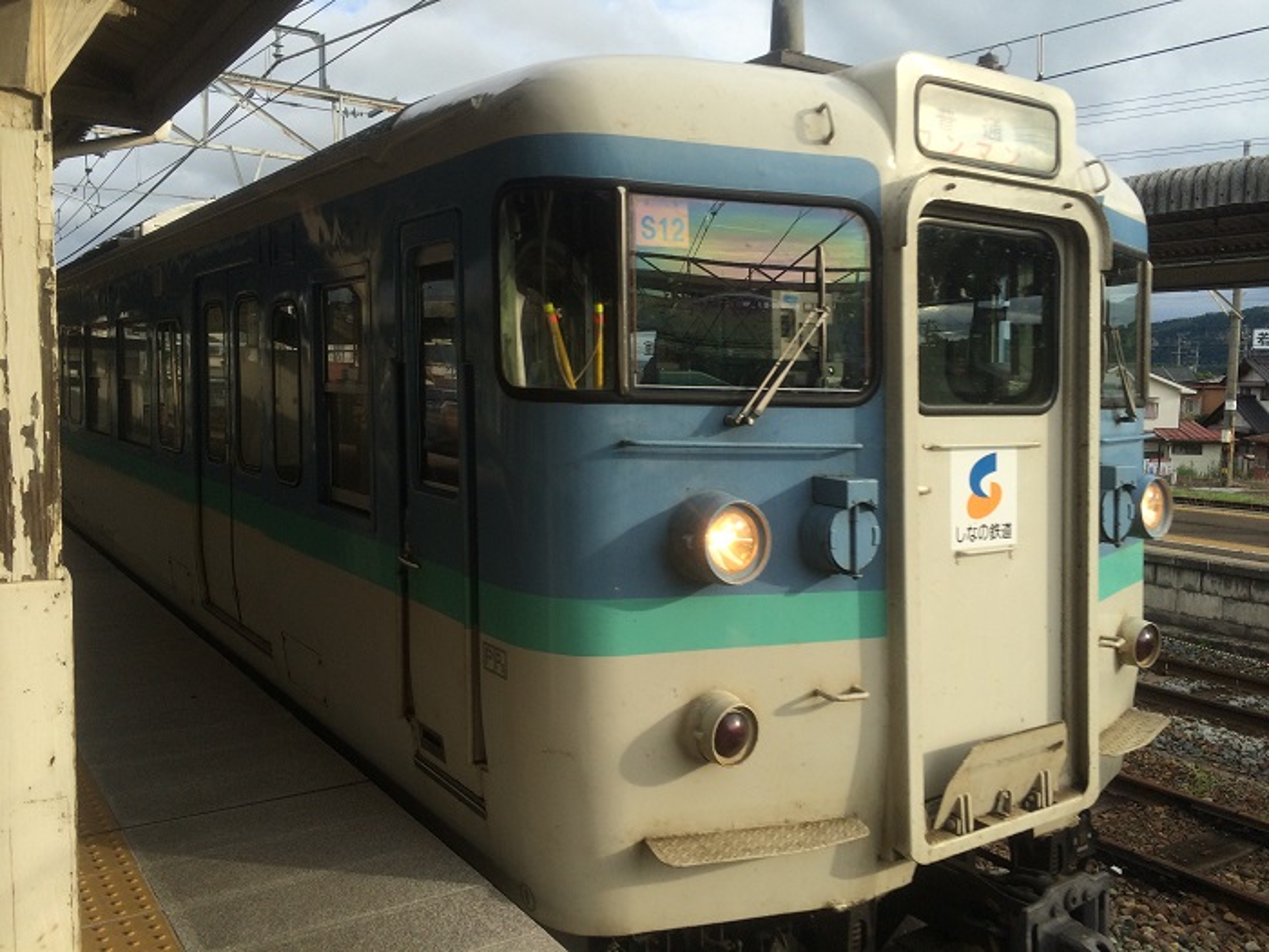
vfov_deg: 48.2
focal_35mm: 29
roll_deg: -0.6
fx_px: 1063
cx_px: 634
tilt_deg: -6.0
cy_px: 476
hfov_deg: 61.7
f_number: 2.2
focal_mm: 4.15
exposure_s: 1/641
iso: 32
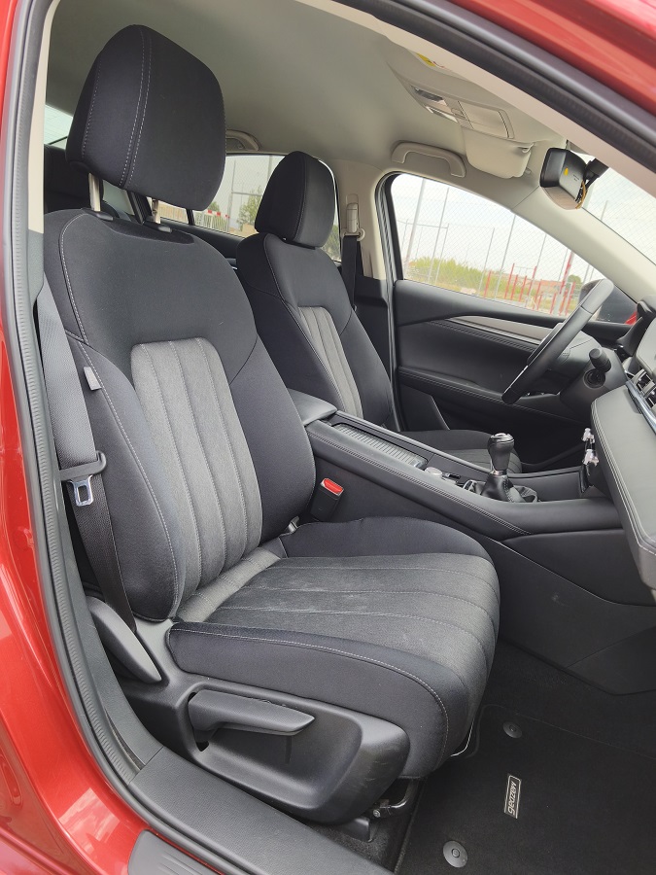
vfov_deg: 73.9
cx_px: 328
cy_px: 438
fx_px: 581
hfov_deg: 58.9
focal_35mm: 23
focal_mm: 5.35
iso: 50
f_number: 1.7
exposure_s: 1/733
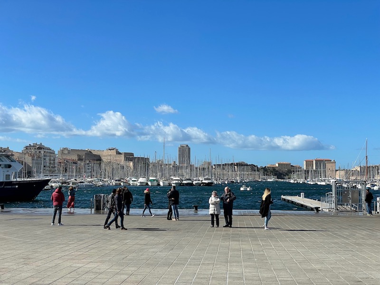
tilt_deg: +3.9
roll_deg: -0.1
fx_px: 571
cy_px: 142
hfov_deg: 36.8
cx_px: 190
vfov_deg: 28.0
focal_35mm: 52
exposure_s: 1/2398
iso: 25
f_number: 2
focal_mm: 6
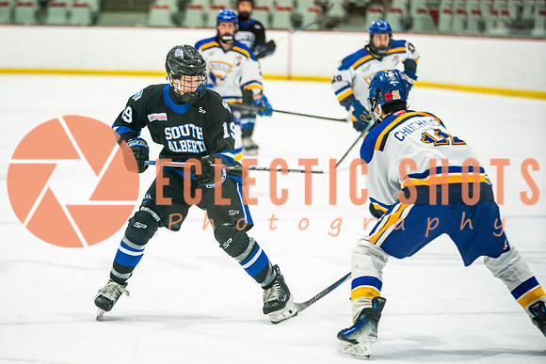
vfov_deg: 7.4
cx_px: 227
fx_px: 2833
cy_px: 152
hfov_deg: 11.0
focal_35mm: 187
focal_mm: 160
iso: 640
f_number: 2.8
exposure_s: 1/640
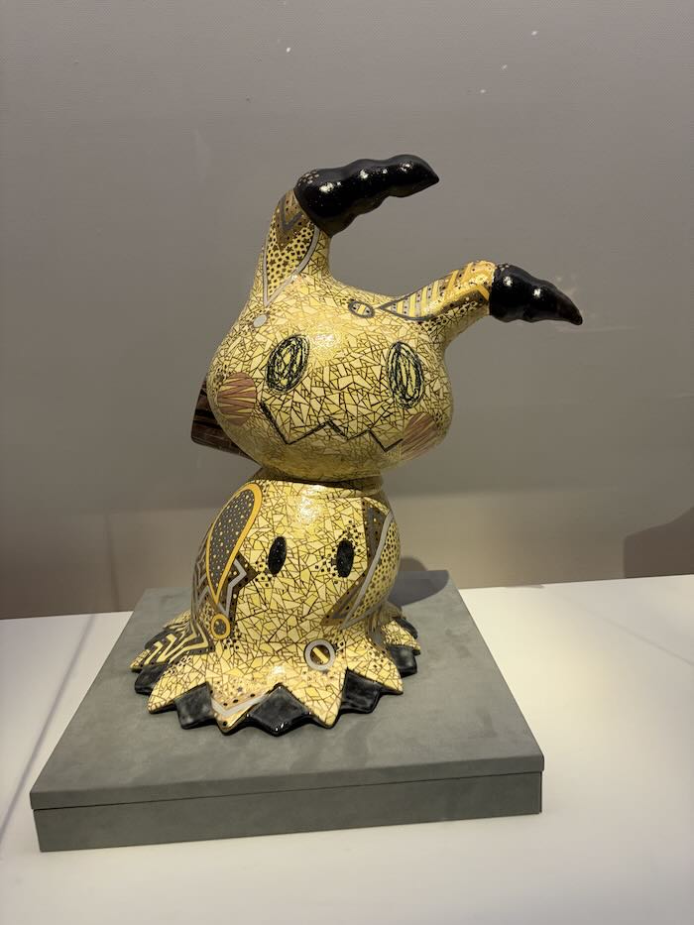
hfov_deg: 53.1
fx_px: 695
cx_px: 347
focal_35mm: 26
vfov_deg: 67.3
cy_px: 462
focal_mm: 5.96
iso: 160
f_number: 1.6
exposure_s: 1/50
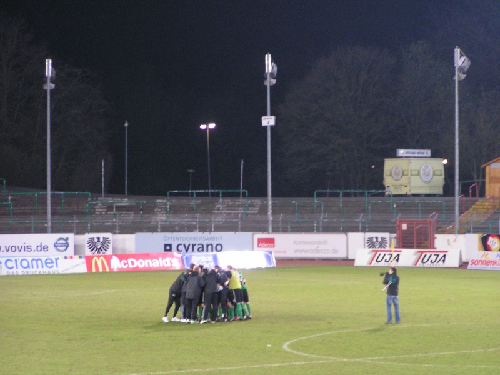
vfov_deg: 8.6
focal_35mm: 172
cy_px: 188
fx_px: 2484
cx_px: 250
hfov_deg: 11.5
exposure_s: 1/15
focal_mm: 26.3
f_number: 3.5
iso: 200
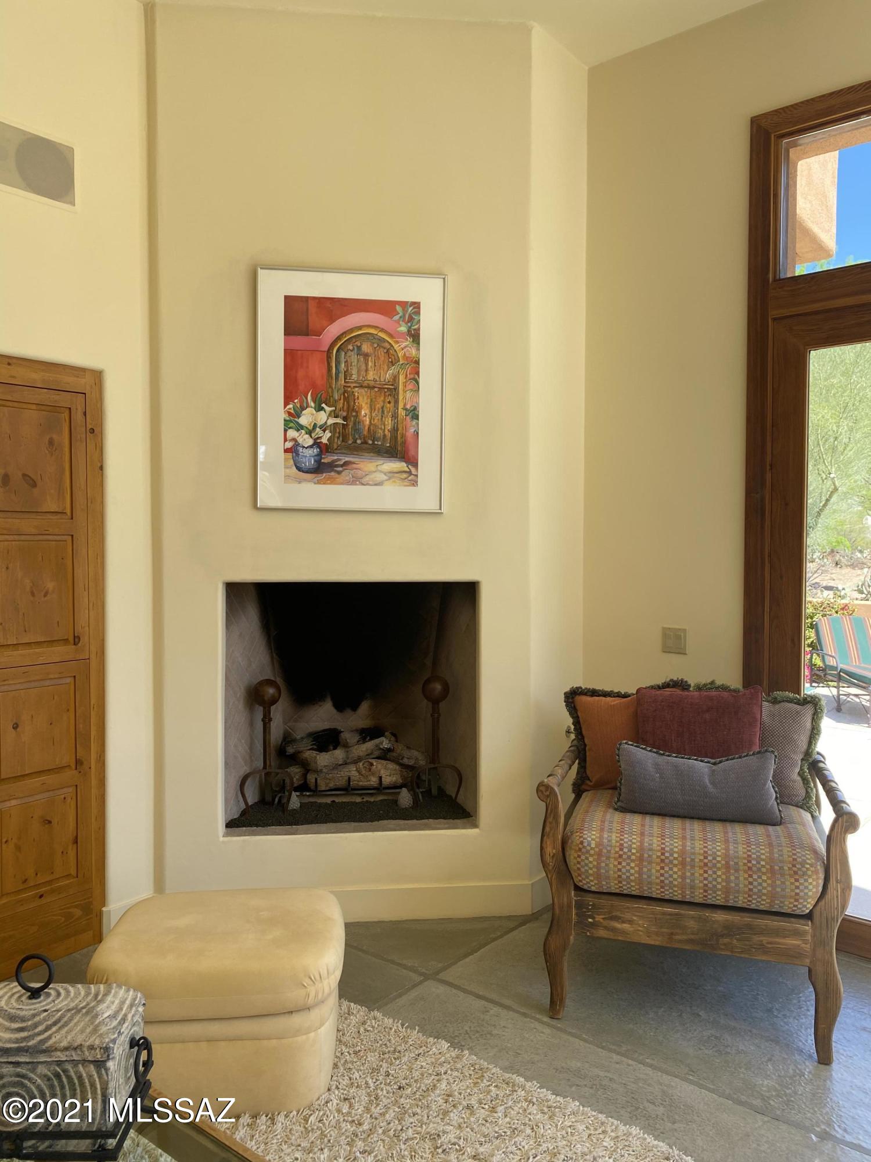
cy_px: 581
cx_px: 436
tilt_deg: -2.3
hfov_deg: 53.1
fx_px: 872
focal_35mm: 26
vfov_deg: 67.3
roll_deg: -0.7
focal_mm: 4.25
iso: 32
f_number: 1.8
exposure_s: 1/239
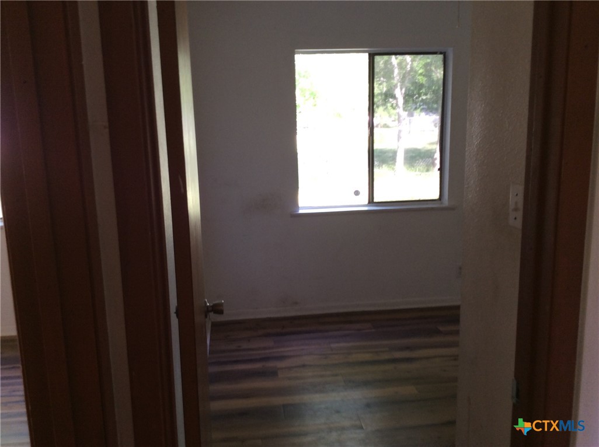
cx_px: 300
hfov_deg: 56.9
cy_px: 224
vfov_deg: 44.0
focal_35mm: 32
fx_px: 553
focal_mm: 3.3
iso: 40
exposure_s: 1/24
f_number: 2.4
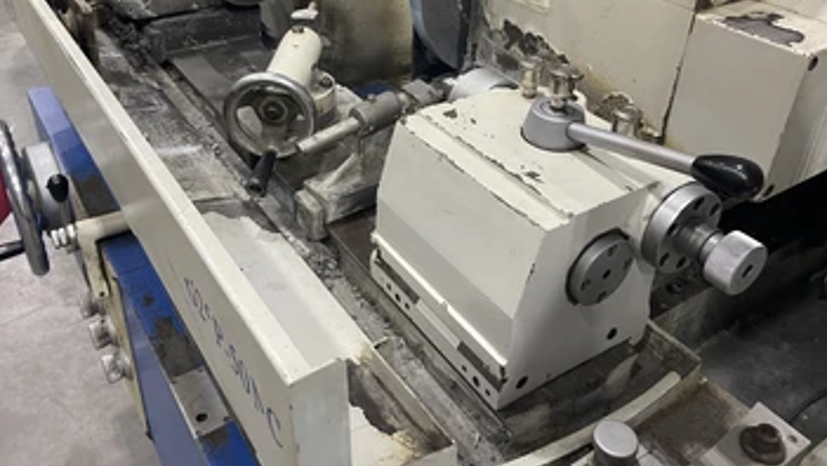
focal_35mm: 31
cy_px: 148
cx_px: 384
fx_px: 680
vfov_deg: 37.4
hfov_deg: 62.5
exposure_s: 1/60
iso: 250
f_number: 1.6
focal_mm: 5.1
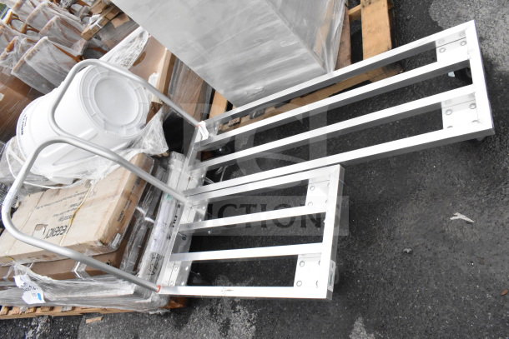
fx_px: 382
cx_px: 254
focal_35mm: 27
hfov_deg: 67.4
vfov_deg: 48.0
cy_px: 170
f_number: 16
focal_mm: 18
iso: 6400
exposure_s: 1/1000
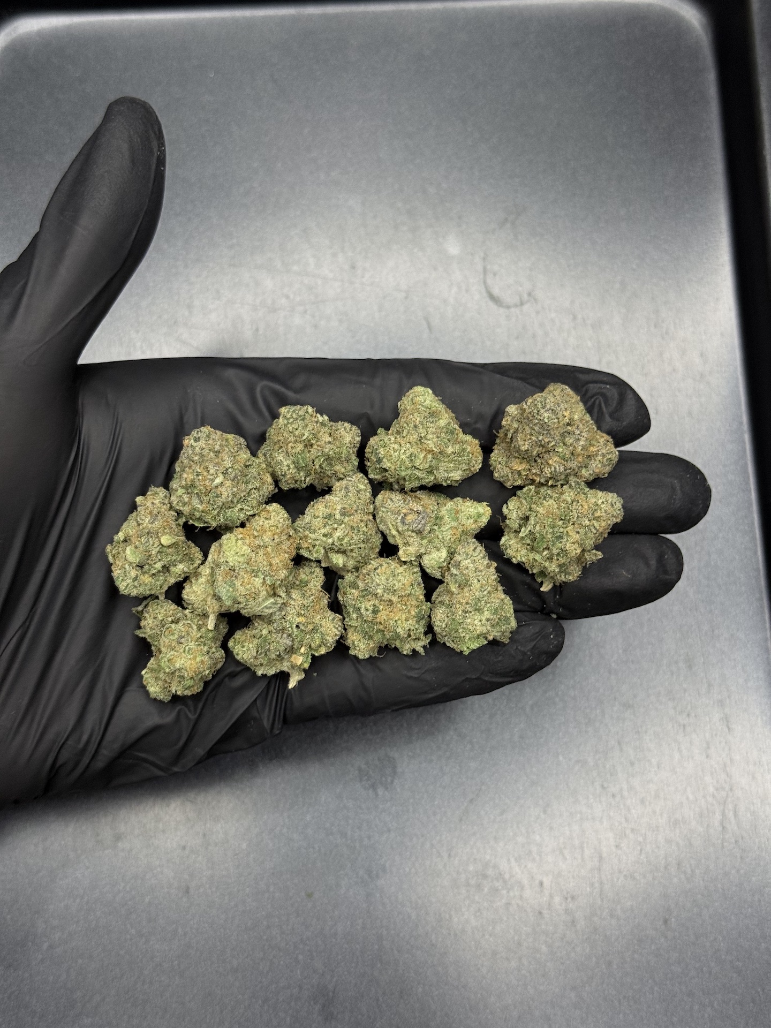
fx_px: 1425
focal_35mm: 48
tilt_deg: -78.8
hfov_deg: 30.3
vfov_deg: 39.7
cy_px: 514
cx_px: 386
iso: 80
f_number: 1.78
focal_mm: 6.76
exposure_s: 1/50
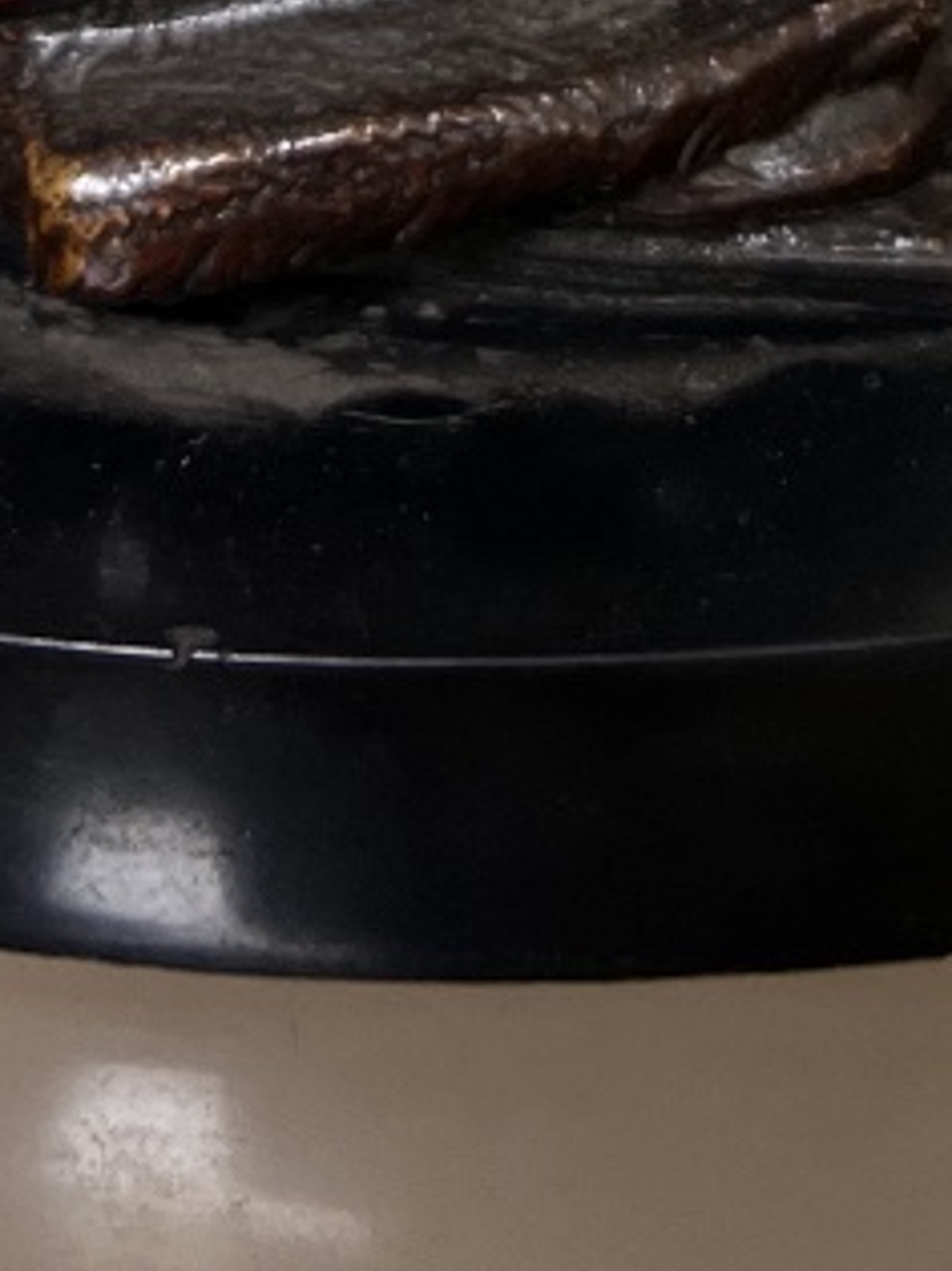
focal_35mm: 99
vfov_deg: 16.3
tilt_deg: -13.4
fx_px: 3633
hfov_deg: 14.9
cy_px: -1089
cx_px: 549
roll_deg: +1.4
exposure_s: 1/120
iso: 100
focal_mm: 5.7
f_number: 1.5
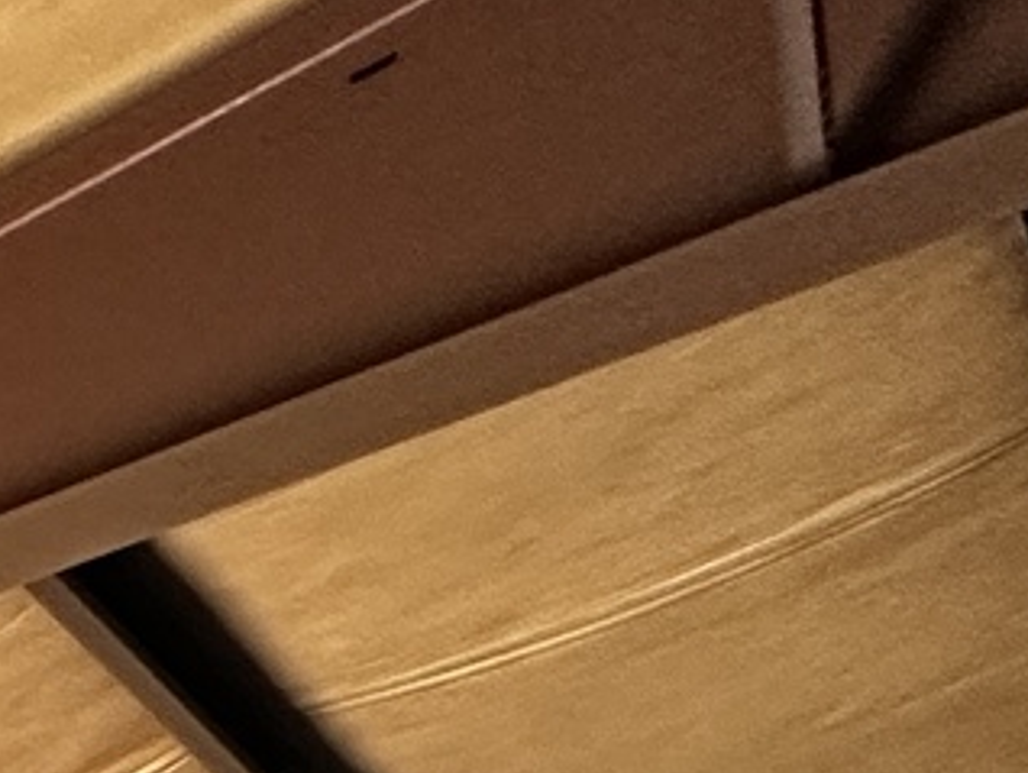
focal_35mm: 88
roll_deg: +0.2
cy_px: 2393
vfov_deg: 10.7
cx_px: -1484
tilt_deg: +0.1
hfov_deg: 14.3
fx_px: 2615
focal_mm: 2.22
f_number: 2.2
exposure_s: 1/99
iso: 200
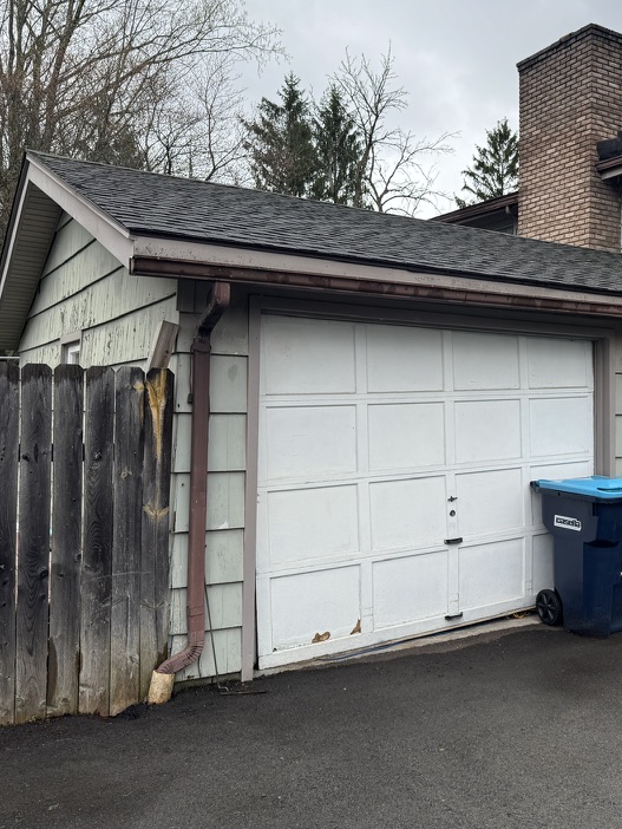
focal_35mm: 35
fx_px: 838
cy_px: 392
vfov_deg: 52.6
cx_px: 519
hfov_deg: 38.8
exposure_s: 1/1395
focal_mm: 6.76
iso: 80
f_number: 1.78
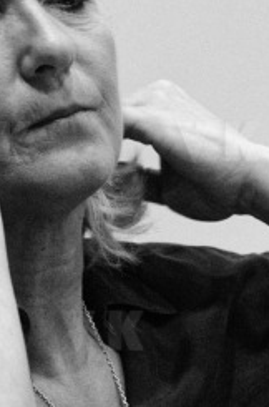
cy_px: 179
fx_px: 8284
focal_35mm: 735
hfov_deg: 1.9
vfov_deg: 2.8
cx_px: 100
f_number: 5.6
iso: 2500
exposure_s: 1/100
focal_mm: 200
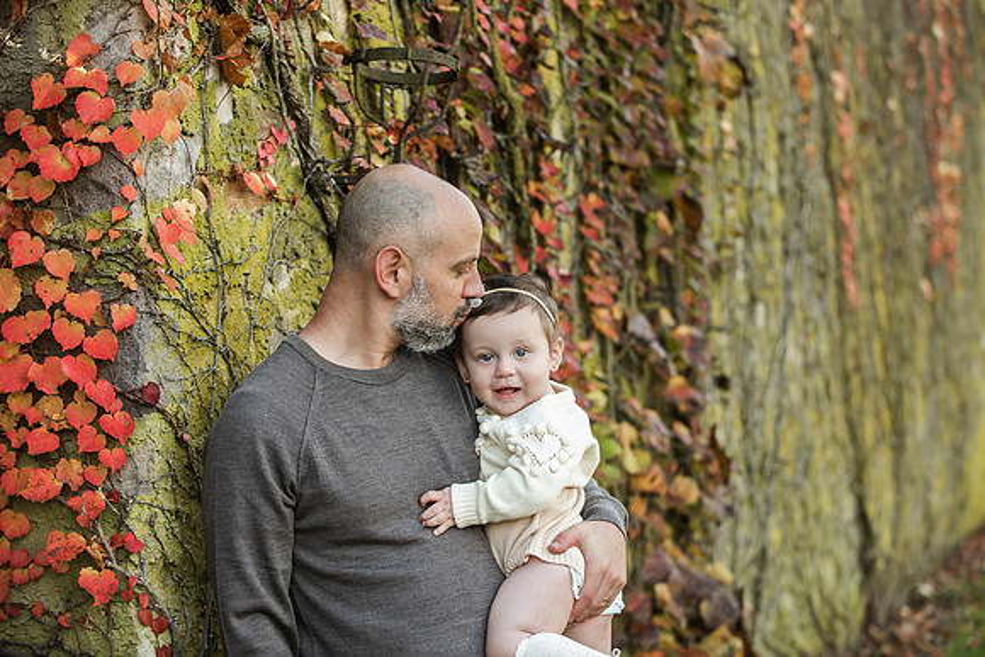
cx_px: 519
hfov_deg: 24.1
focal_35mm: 84
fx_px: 2309
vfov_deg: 16.2
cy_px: 311
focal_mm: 80
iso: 800
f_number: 3.5
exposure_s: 1/640
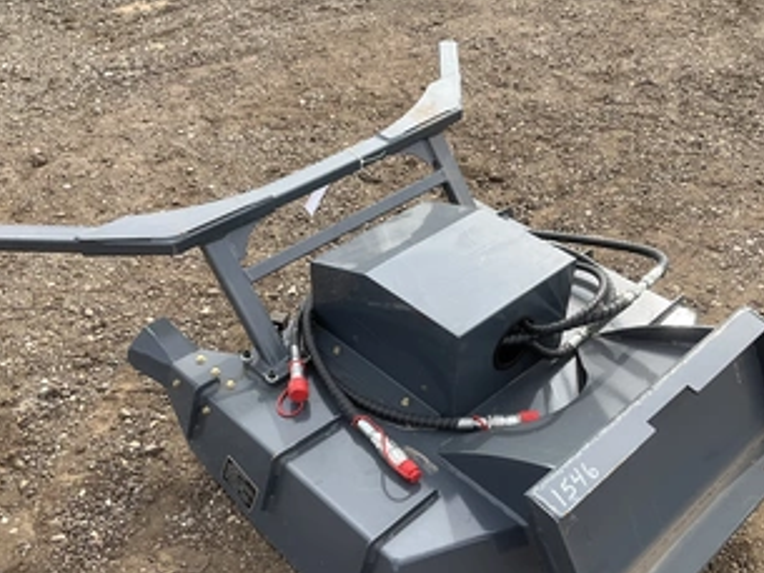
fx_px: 839
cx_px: 408
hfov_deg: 48.9
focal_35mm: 38
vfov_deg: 37.6
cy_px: 350
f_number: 1.8
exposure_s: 1/635
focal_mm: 3
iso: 25
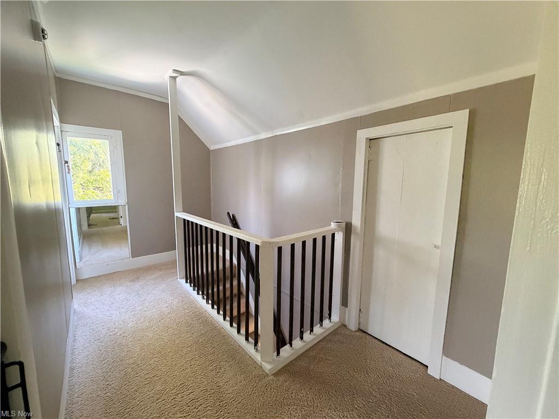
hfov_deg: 102.1
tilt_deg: -7.4
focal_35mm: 14
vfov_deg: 85.7
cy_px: 210
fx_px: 226
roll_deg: +0.2
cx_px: 280
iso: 400
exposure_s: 1/60
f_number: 2.2
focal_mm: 2.22
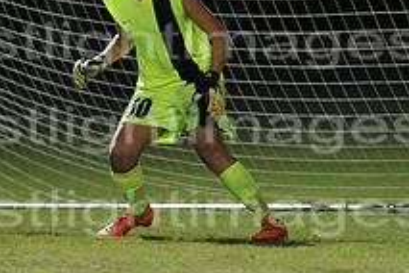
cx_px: 156
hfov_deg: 2.5
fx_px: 9270
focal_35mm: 816
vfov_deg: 1.7
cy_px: 4
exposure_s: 1/500
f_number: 3.5
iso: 4000
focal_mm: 300
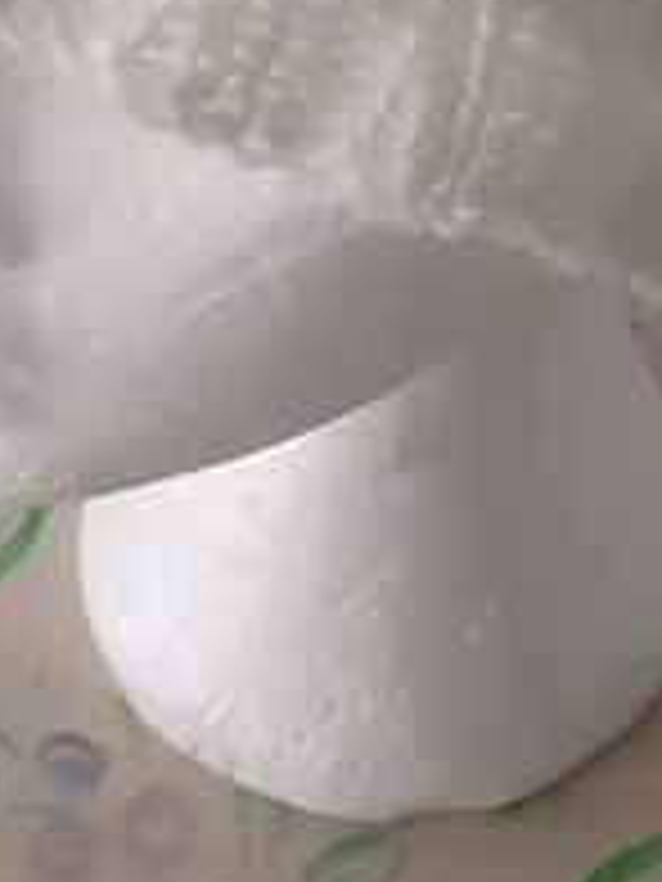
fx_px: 2014
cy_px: -202
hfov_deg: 18.6
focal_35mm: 79
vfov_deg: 22.6
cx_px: 394
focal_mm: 3.7
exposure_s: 1/17
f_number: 1.9
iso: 500
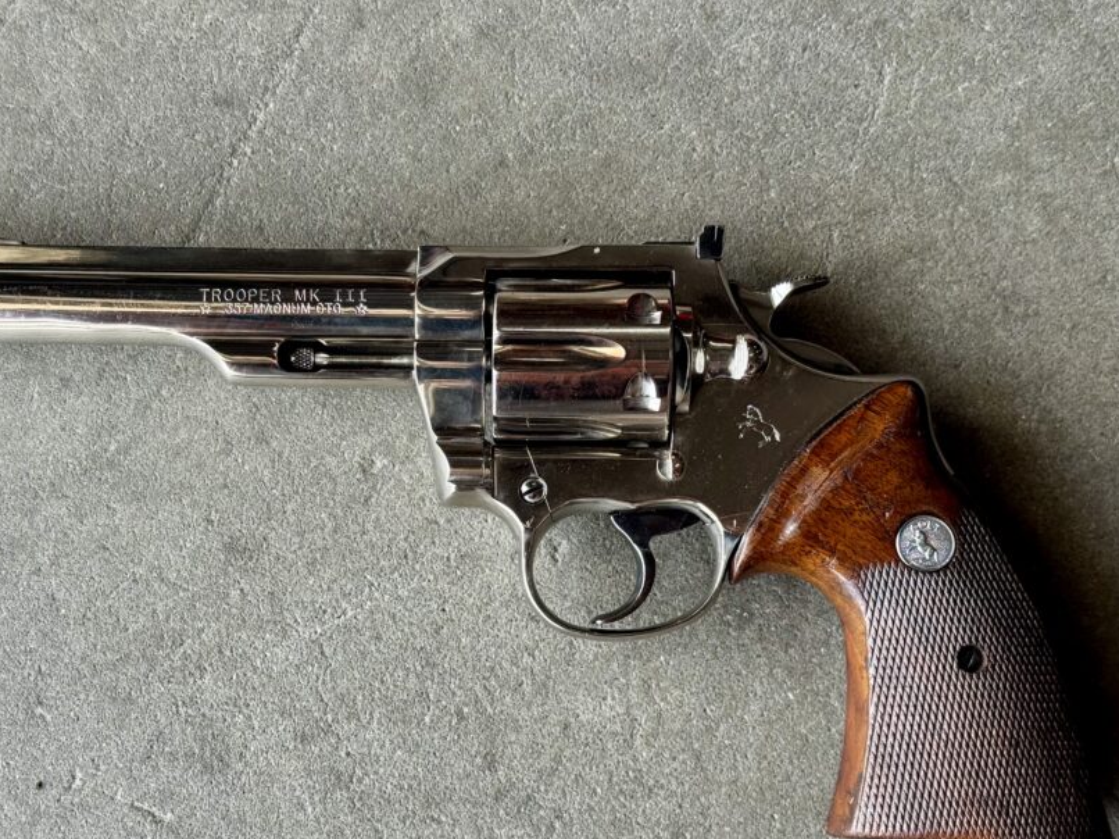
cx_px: 458
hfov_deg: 31.6
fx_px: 1971
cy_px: 506
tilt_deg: -86.3
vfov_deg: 24.0
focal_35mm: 61
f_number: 1.78
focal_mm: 6.76
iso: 64
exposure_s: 1/182
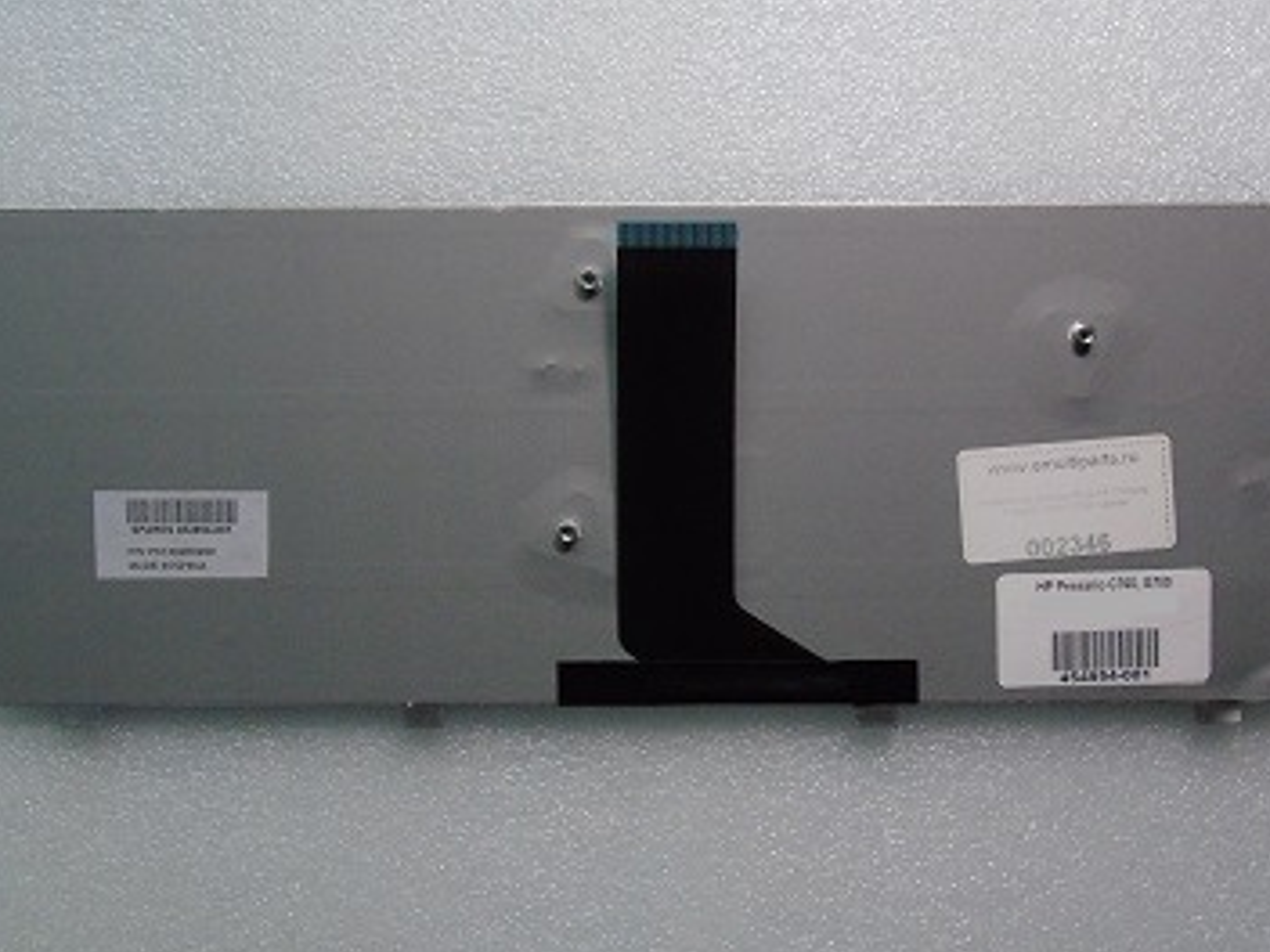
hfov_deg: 55.3
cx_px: 657
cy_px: 469
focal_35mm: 33
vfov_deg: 42.9
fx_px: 1211
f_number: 6.4
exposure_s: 1/50
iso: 400
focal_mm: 5.2
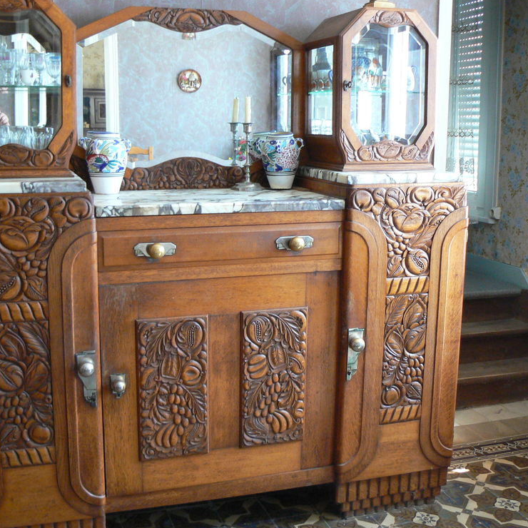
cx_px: 225
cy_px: 264
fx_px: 742
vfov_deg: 39.2
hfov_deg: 39.1
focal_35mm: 43
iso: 200
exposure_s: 1/15
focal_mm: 6
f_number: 2.8
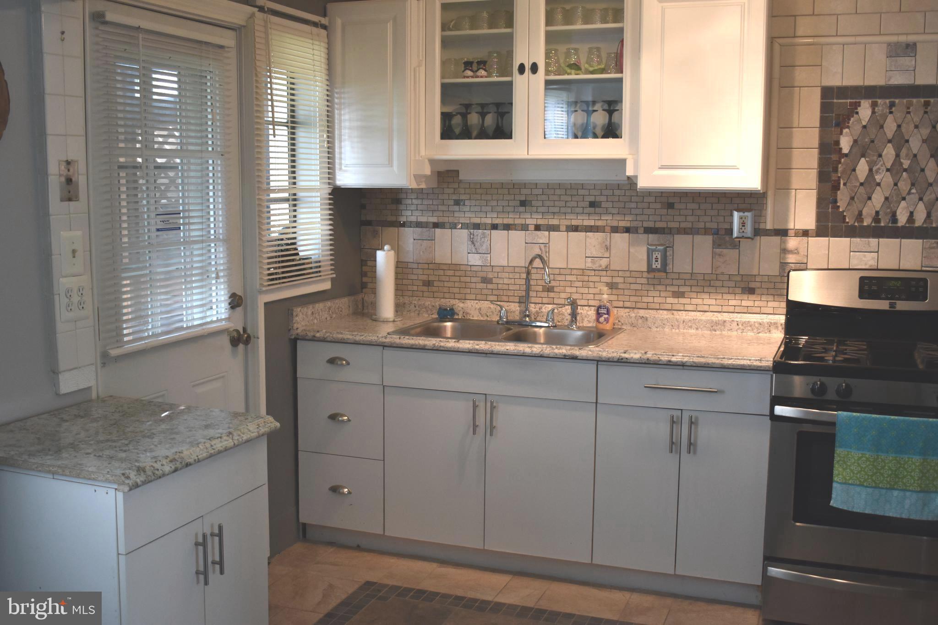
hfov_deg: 51.3
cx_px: 469
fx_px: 977
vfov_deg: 35.5
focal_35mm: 38
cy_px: 312
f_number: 4
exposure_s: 1/125
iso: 1000
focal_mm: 25
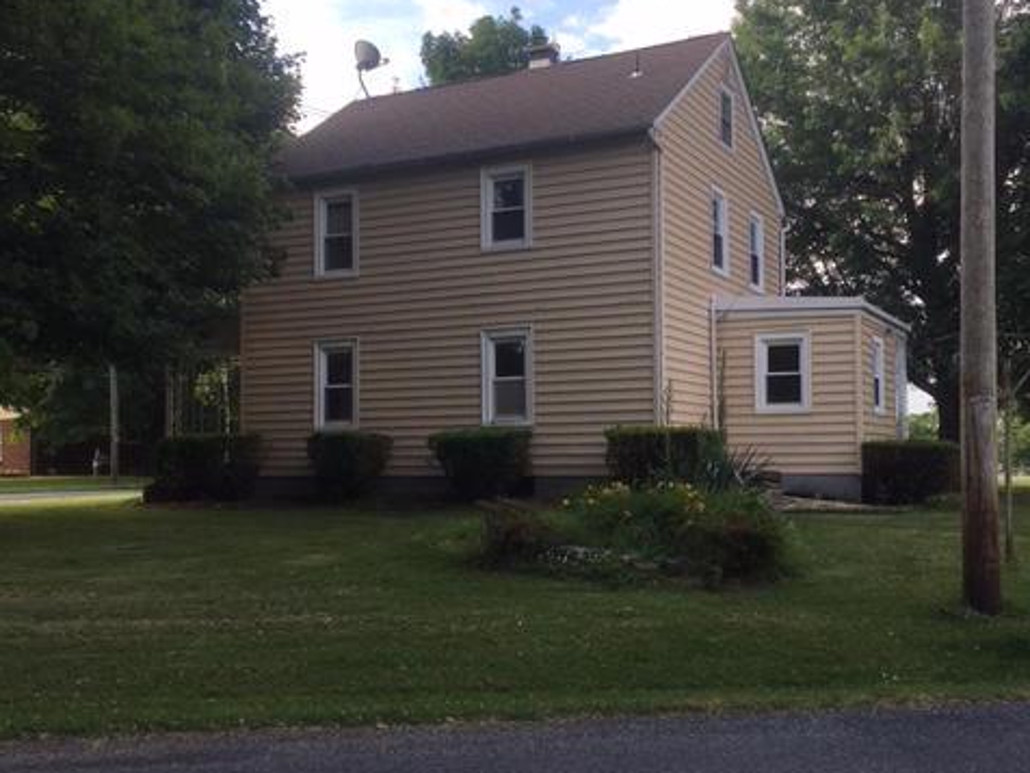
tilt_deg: +2.0
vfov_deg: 36.8
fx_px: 1160
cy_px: 407
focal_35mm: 39
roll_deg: +1.0
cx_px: 515
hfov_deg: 47.9
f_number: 2.2
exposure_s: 1/487
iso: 25
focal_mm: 4.15
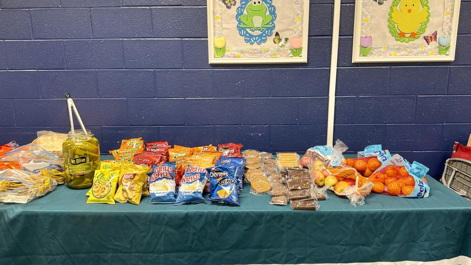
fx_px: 337
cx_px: 239
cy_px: 129
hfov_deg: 69.9
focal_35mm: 27
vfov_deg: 42.9
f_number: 1.78
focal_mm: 6.76
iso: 250
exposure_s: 1/60
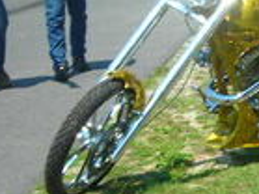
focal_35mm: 135
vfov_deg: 11.0
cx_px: 259
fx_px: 1009
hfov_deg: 14.4
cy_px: 97
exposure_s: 1/111
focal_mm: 7.8
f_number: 6.9
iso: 50
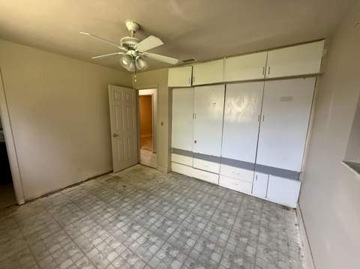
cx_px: 180
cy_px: 134
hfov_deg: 102.1
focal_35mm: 14
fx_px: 145
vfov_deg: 85.6
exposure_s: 1/99
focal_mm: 2.22
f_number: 2.2
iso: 200
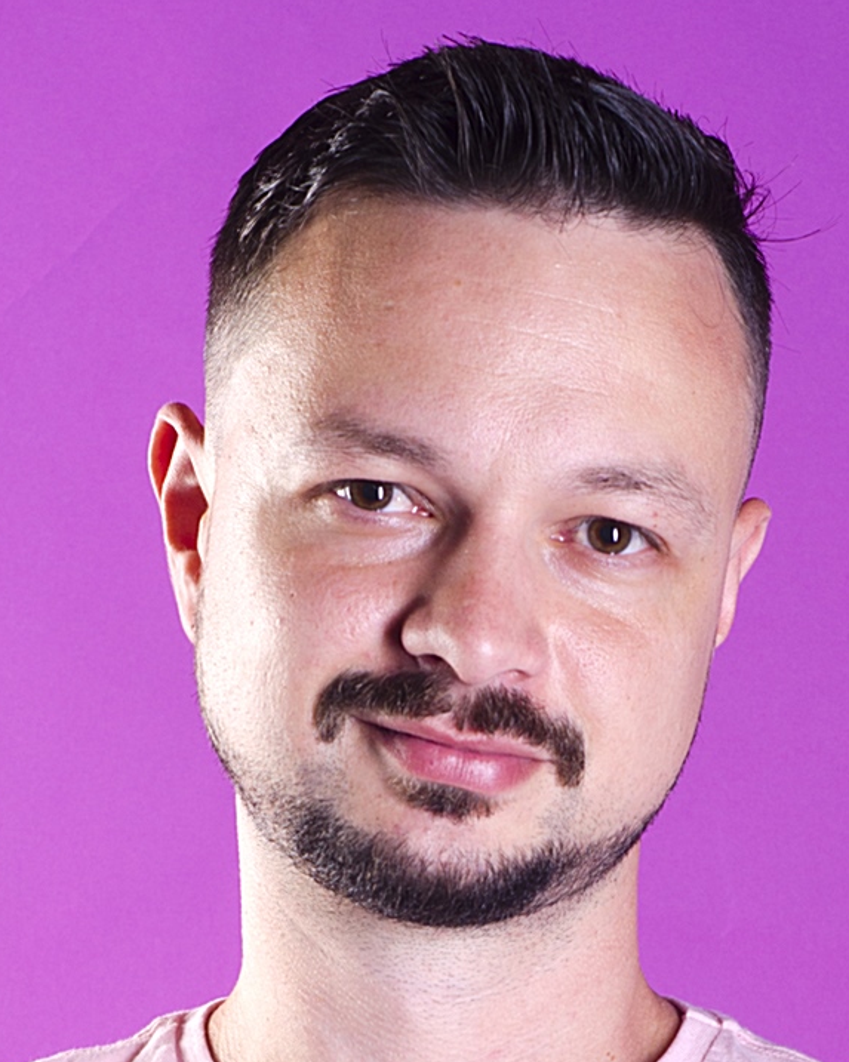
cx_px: 417
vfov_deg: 9.6
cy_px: 1440
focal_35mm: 196
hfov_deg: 7.9
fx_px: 6160
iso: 100
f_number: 6.3
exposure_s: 1/125
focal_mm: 50
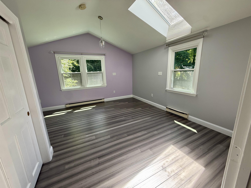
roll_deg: +1.9
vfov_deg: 85.7
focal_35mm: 14
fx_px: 102
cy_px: 94
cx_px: 126
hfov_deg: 102.1
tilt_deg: -12.7
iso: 50
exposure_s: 1/117
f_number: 2.2
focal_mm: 2.22
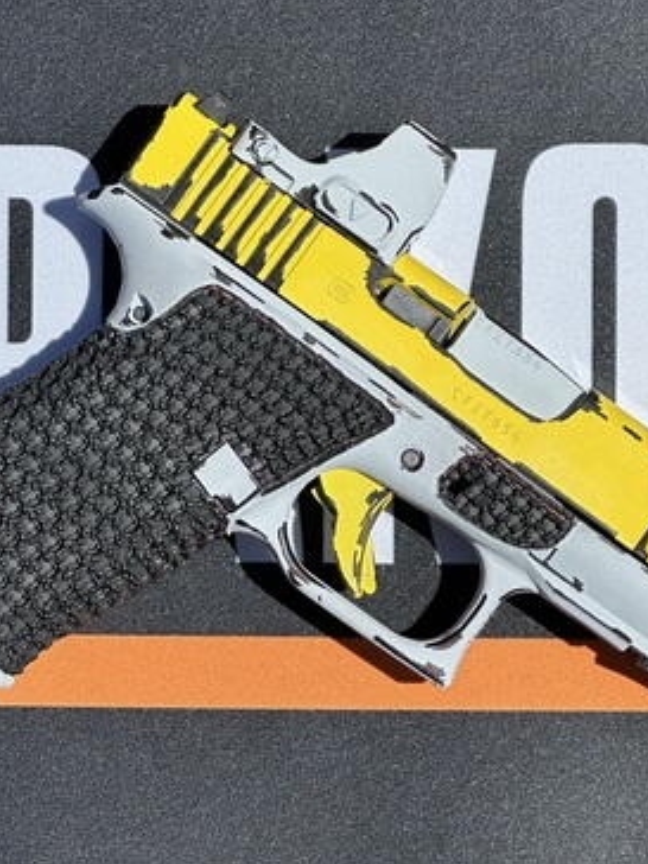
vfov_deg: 15.5
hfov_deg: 11.7
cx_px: 320
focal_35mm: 127
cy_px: 579
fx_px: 3170
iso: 32
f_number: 2.8
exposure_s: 1/1277
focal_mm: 9
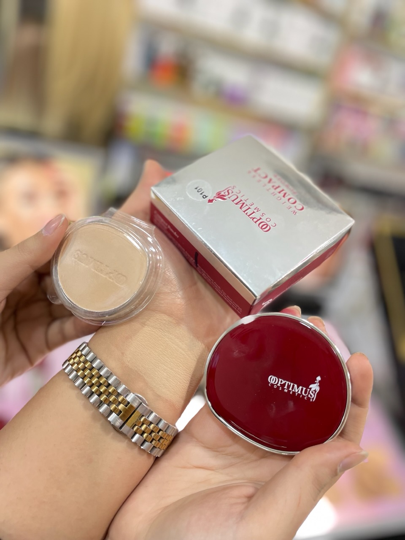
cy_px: 270
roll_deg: -14.6
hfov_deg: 53.1
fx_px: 406
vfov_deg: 67.3
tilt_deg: -22.7
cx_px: 202
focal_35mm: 26
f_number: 1.6
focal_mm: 4.2
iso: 100
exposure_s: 1/50
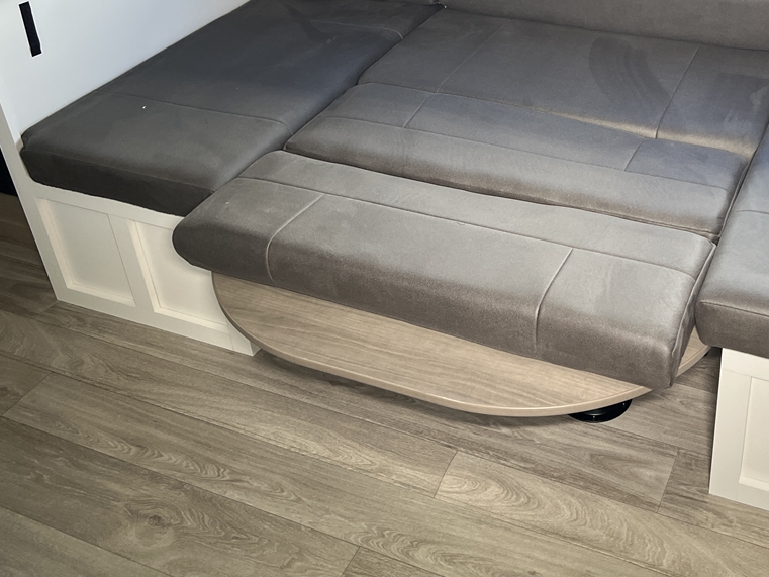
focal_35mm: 41
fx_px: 911
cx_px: 551
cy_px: 132
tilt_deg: -32.7
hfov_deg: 44.6
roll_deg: +1.2
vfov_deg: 34.3
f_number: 1.5
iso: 125
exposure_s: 1/105
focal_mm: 5.7
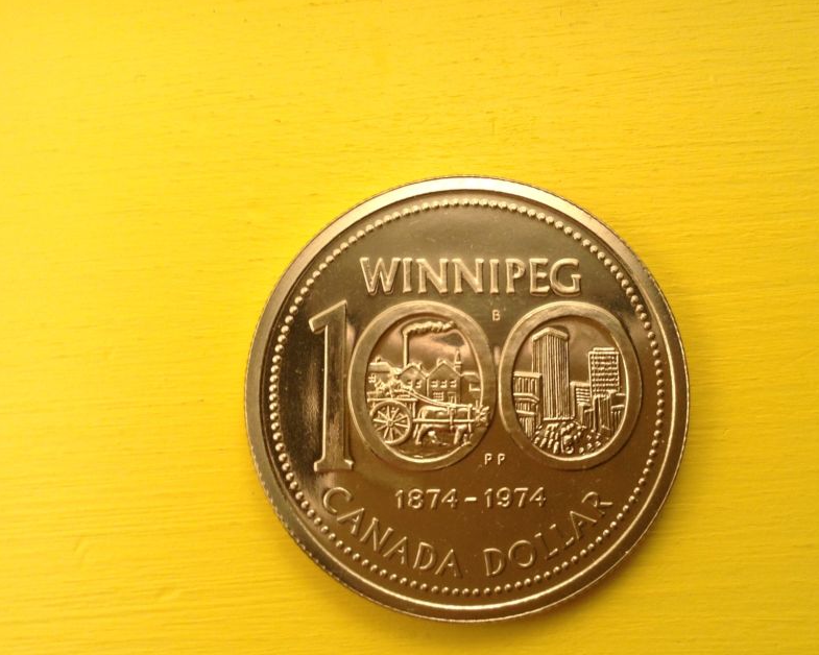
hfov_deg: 44.7
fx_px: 994
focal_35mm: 41
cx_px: 468
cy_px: 335
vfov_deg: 36.5
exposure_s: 1/120
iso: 50
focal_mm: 3.3
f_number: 2.4
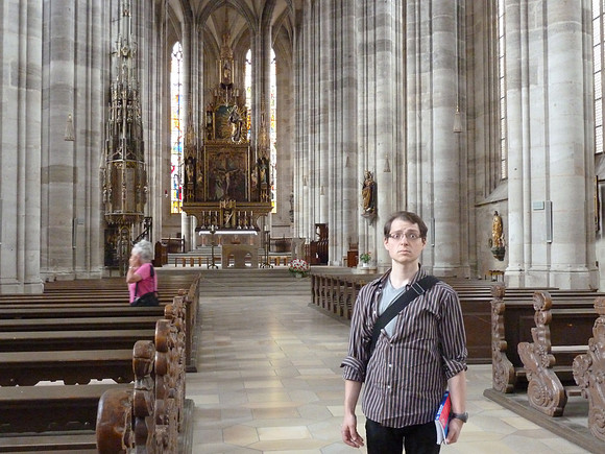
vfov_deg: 36.0
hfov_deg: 46.8
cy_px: 227
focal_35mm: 40
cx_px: 302
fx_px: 699
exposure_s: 1/30
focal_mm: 6.5
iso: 800
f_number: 3.6
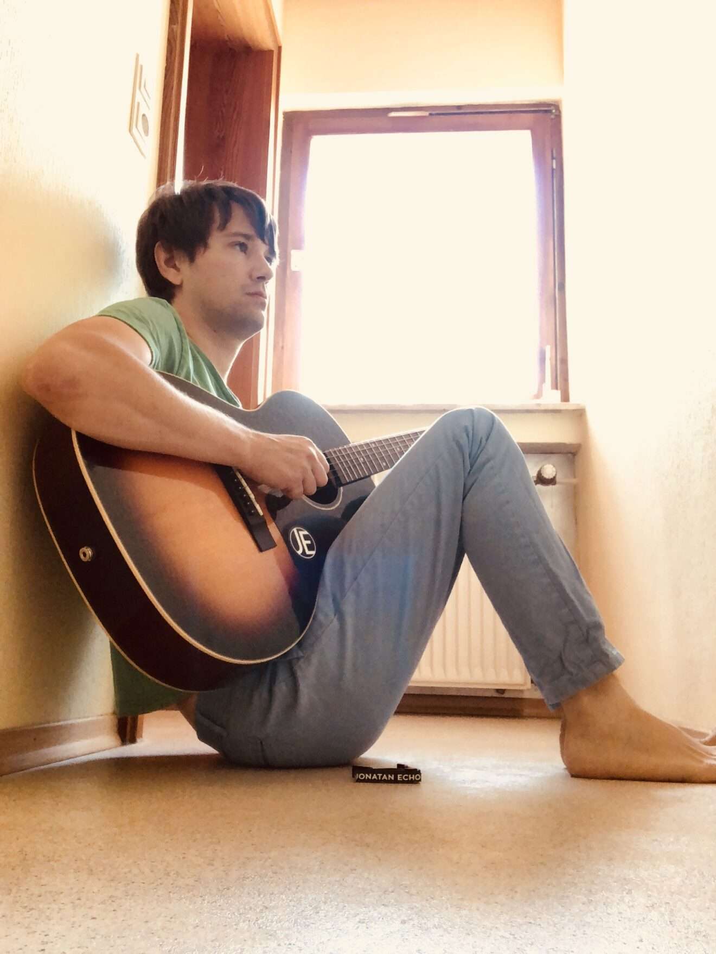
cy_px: 477
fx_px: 882
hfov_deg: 44.2
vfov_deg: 56.8
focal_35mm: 32
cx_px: 358
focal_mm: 2.87
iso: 160
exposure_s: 1/60
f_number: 2.2
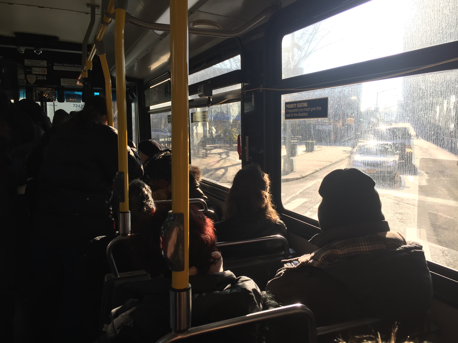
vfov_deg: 48.2
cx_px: 229
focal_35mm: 29
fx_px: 384
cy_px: 172
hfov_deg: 61.7
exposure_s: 1/271
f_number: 2.2
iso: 32
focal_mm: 4.15
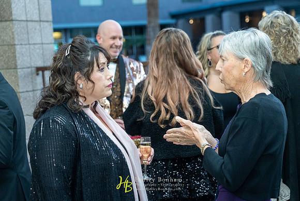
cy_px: 100
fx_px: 567
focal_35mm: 68
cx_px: 150
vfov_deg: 20.0
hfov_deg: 29.6
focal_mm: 68
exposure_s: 1/160
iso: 1600
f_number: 4
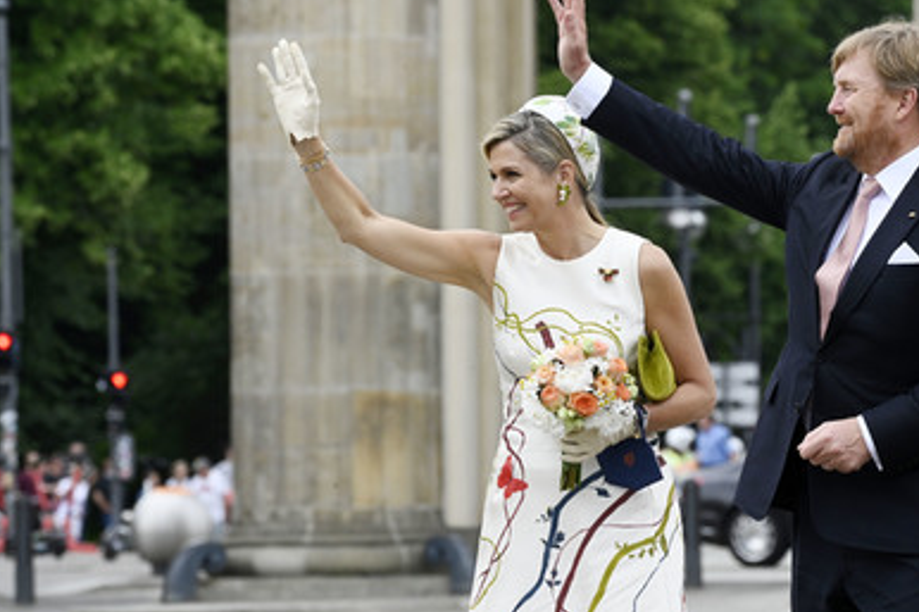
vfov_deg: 3.1
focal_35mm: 444
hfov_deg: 4.6
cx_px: 518
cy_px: 300
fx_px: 11329
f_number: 14
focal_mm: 380
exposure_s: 1/640
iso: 1600
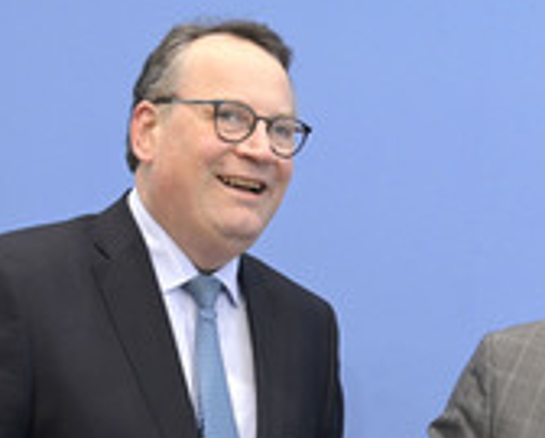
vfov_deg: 13.4
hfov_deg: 16.6
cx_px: 566
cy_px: 464
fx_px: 1826
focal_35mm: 113
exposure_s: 1/320
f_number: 5
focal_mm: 45
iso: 3200
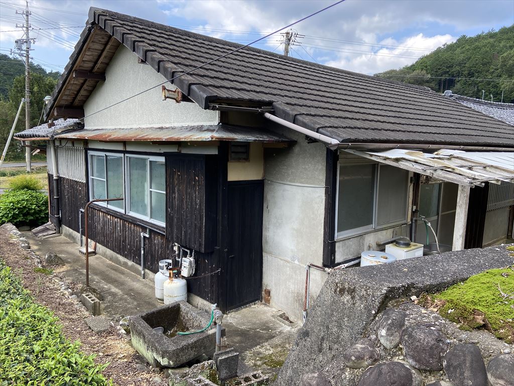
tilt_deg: -8.3
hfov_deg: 67.3
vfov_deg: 53.1
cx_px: 257
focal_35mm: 26
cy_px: 193
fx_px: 386
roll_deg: -1.3
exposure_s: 1/469
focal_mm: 4.25
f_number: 1.8
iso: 32
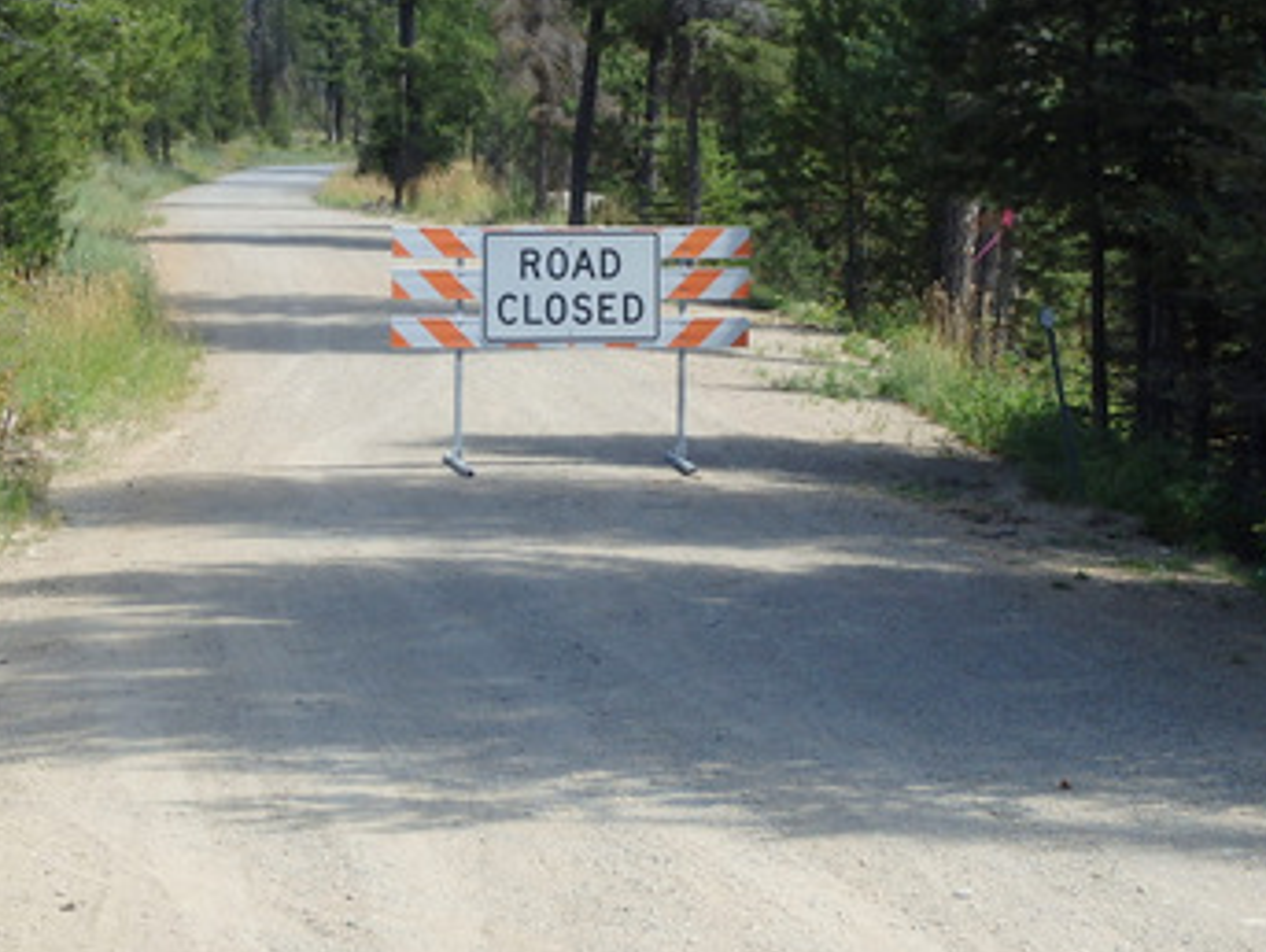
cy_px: 268
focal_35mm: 99
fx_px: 3624
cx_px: 531
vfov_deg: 14.9
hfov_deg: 19.8
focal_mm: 12.3
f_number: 5.5
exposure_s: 1/200
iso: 125
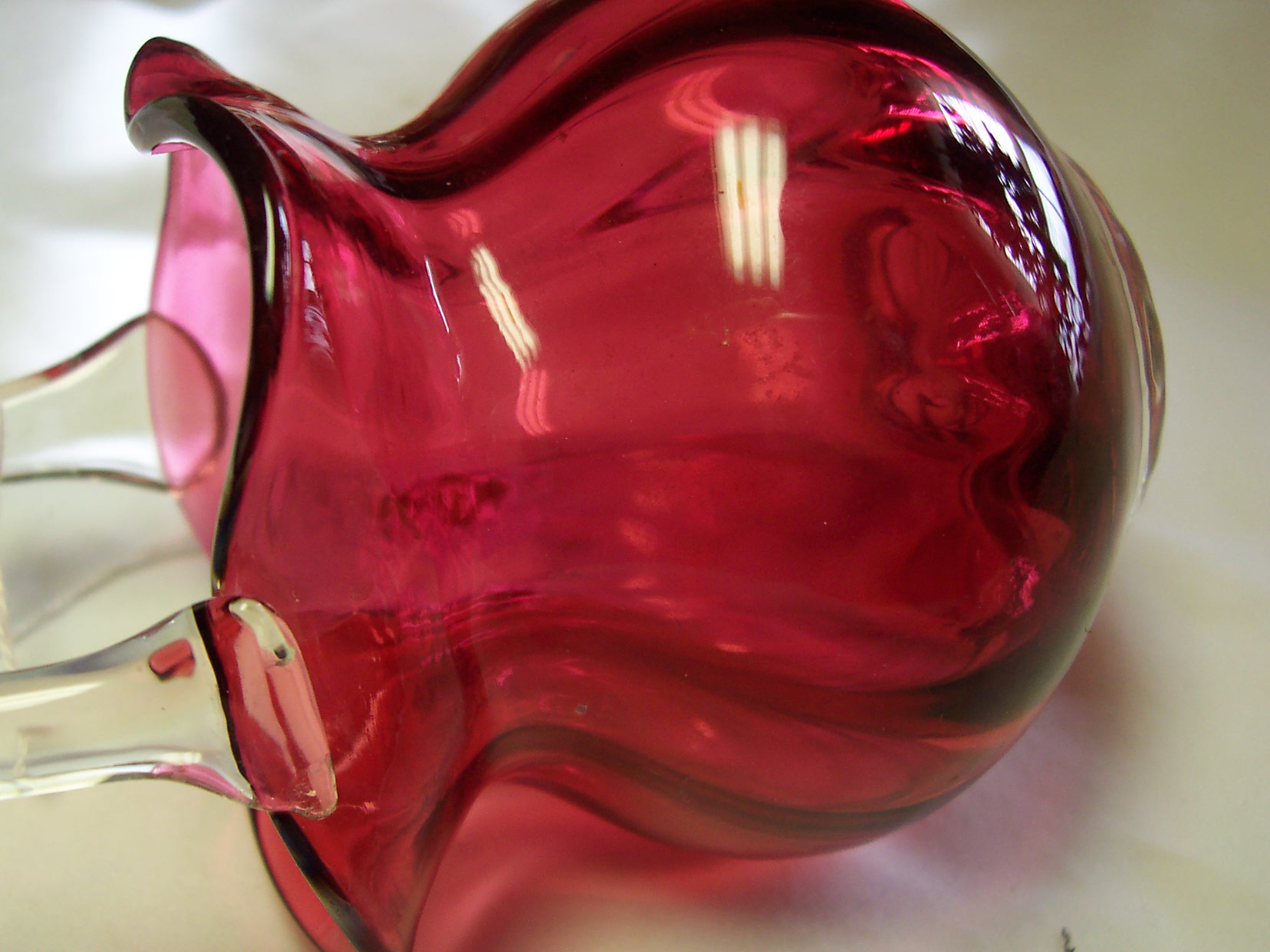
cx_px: 635
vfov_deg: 38.7
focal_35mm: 37
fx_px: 1357
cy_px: 476
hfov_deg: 50.1
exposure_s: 1/90
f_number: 2.8
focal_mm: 5.6
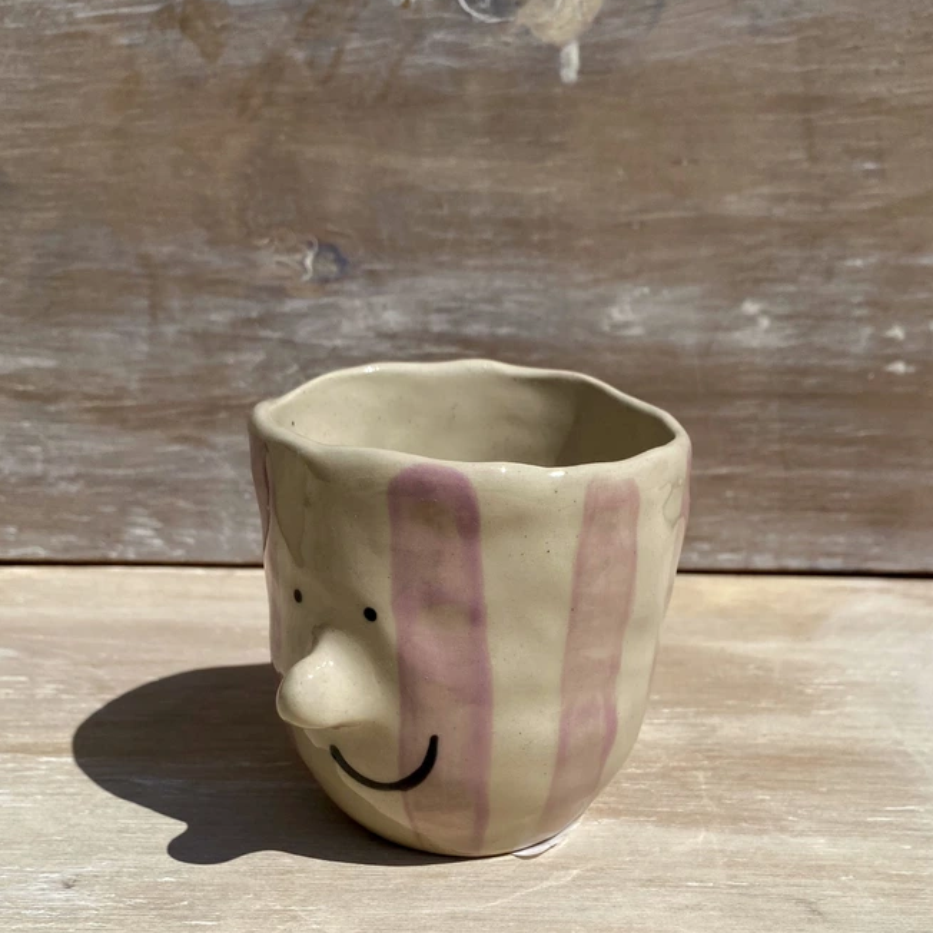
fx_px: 945
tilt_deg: -23.7
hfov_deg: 52.5
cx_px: 471
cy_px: 595
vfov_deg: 51.9
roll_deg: +0.5
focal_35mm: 31
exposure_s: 1/8197
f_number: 1.8
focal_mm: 4.25
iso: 32
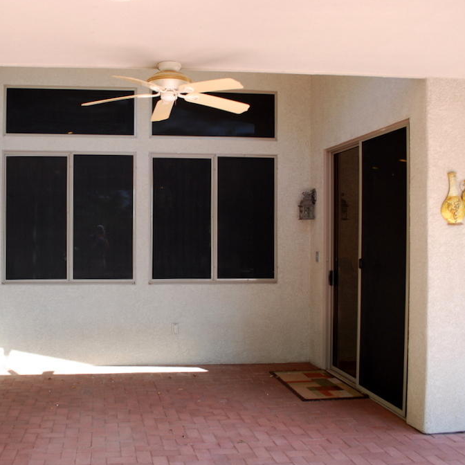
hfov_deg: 46.5
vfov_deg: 47.2
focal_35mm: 35
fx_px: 532
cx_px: 154
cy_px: 234
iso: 200
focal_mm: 18
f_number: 5
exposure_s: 1/100
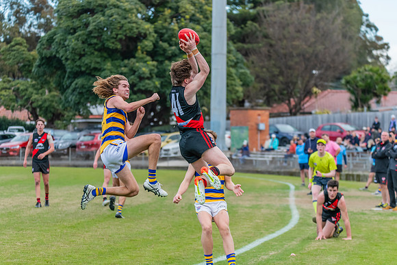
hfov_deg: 13.0
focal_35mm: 158
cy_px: 126
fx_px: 1741
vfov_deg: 8.7
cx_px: 188
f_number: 5
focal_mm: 150
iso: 1250
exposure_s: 1/1600
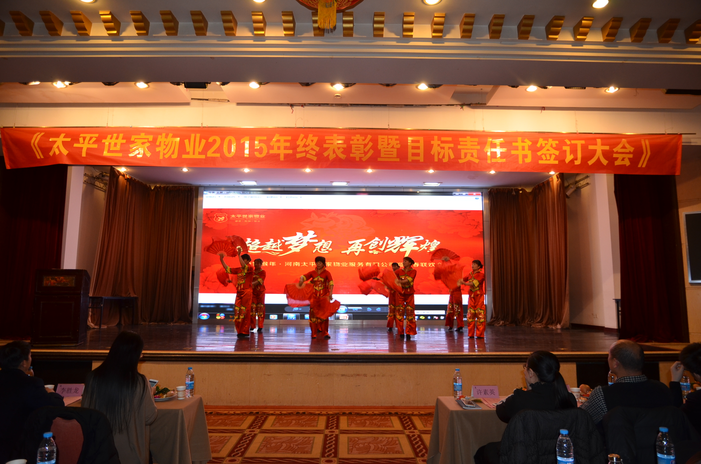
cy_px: 232
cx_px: 350
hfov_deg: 73.9
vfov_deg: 52.9
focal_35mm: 24
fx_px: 466
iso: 400
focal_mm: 16
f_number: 3.5
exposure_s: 1/80
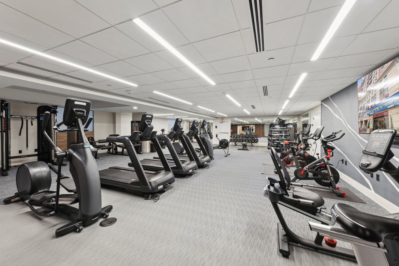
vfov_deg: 81.2
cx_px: 200
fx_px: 155
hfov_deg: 104.3
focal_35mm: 14
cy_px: 133
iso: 320
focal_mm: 14
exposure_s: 1/6
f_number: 7.1
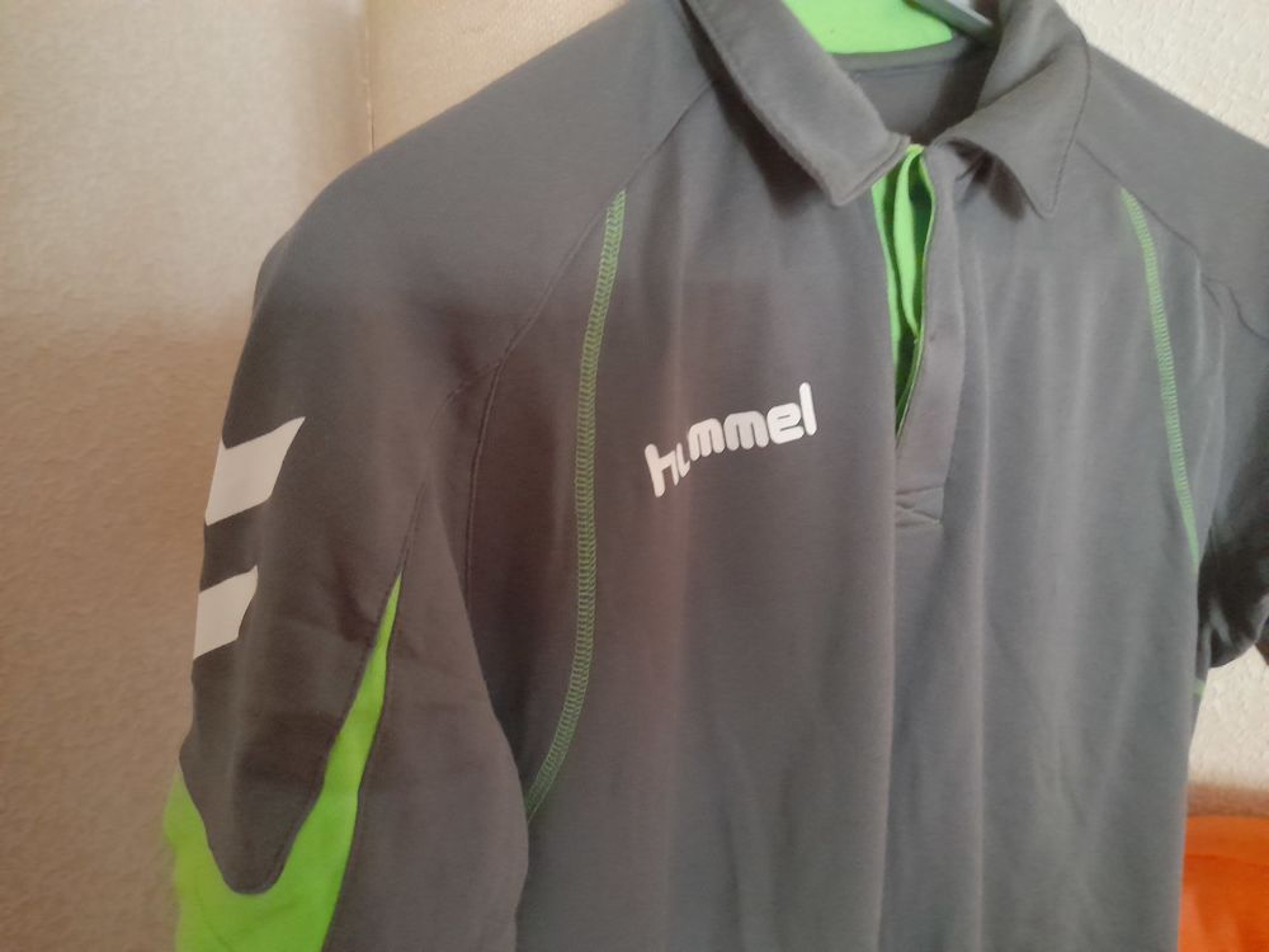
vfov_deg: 54.9
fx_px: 916
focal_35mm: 25
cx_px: 634
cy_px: 476
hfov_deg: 69.4
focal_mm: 4.6
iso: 1250
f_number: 2
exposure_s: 1/10
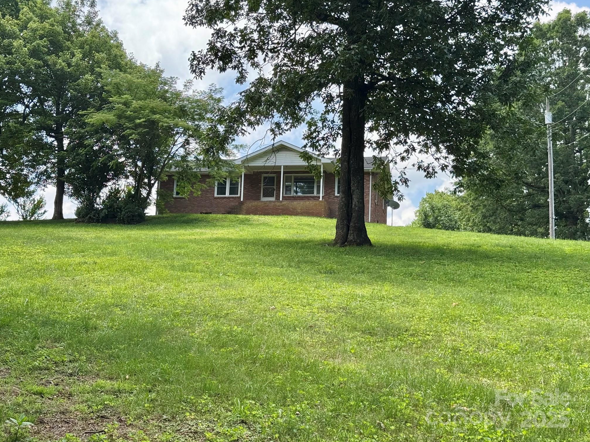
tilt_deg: +9.7
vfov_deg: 29.7
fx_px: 835
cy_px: 218
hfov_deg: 38.9
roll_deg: -2.2
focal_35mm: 49
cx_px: 291
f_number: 1.78
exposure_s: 1/995
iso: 64
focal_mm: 6.76
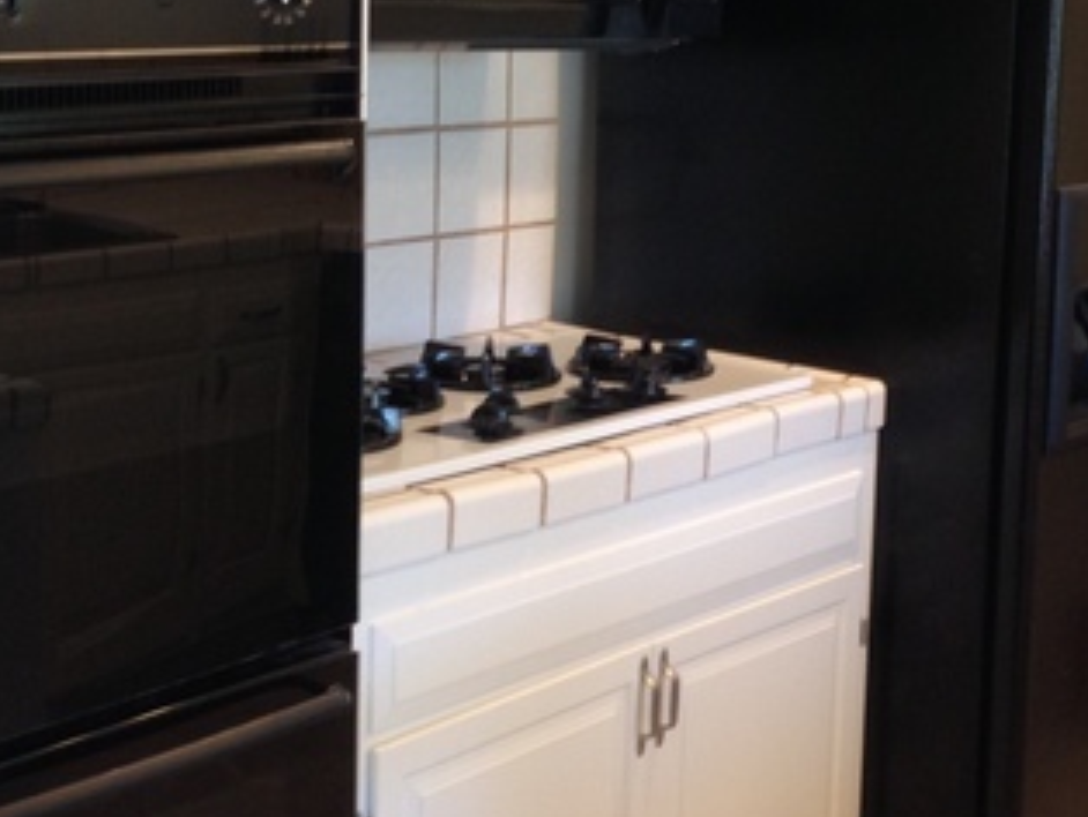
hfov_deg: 27.8
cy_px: 291
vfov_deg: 21.0
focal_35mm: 70
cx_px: 560
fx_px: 2202
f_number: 2.4
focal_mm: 4.13
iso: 100
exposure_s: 1/20
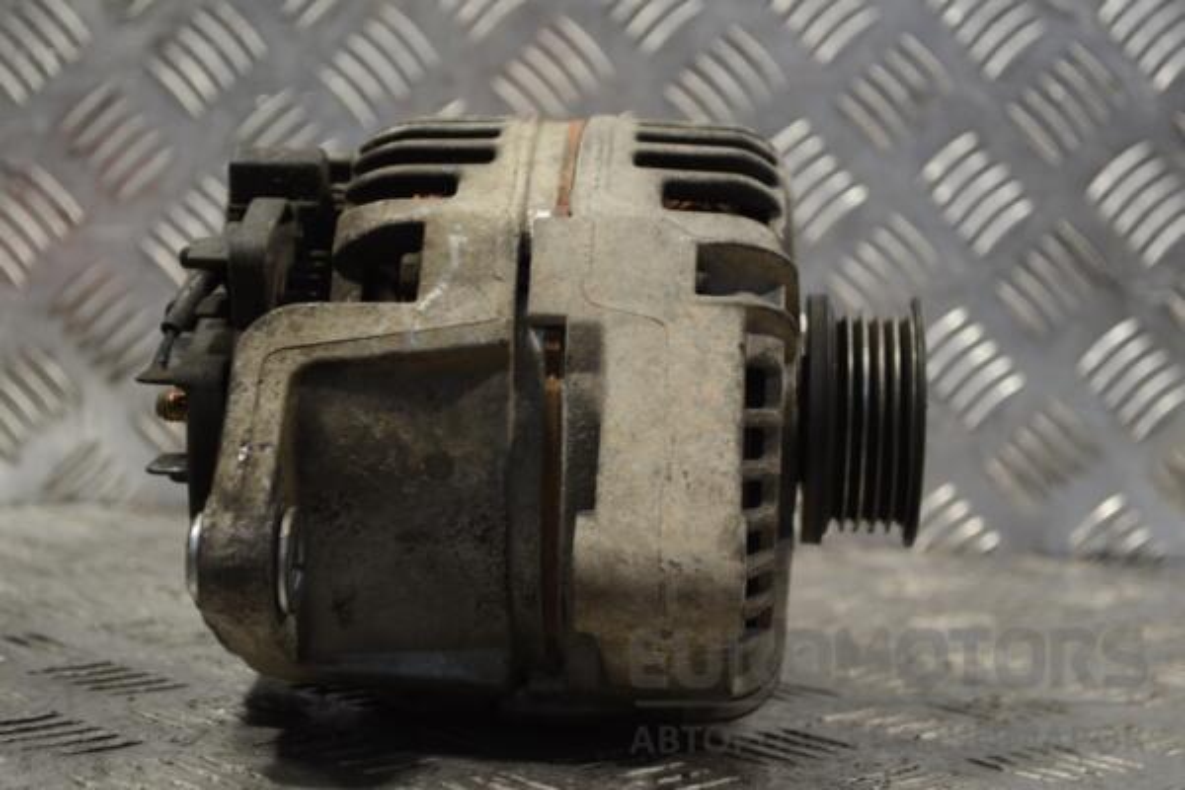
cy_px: 395
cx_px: 592
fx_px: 2370
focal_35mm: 72
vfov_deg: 18.9
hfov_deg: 28.1
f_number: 5.3
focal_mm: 48
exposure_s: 1/30
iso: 200
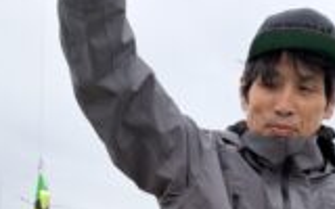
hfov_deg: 29.8
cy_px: 299
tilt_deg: -3.0
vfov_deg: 17.3
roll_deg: -2.2
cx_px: 172
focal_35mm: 69
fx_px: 630
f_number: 1.6
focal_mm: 5.96
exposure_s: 1/607
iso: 50
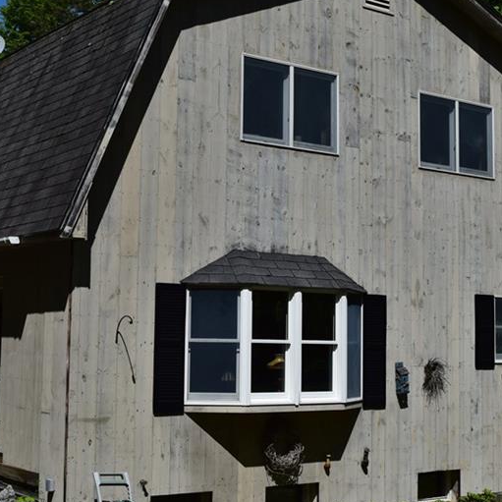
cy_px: 229
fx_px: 1048
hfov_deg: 26.9
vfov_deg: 26.9
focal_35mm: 64
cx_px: 239
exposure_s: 1/500
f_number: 11
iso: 220
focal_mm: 25
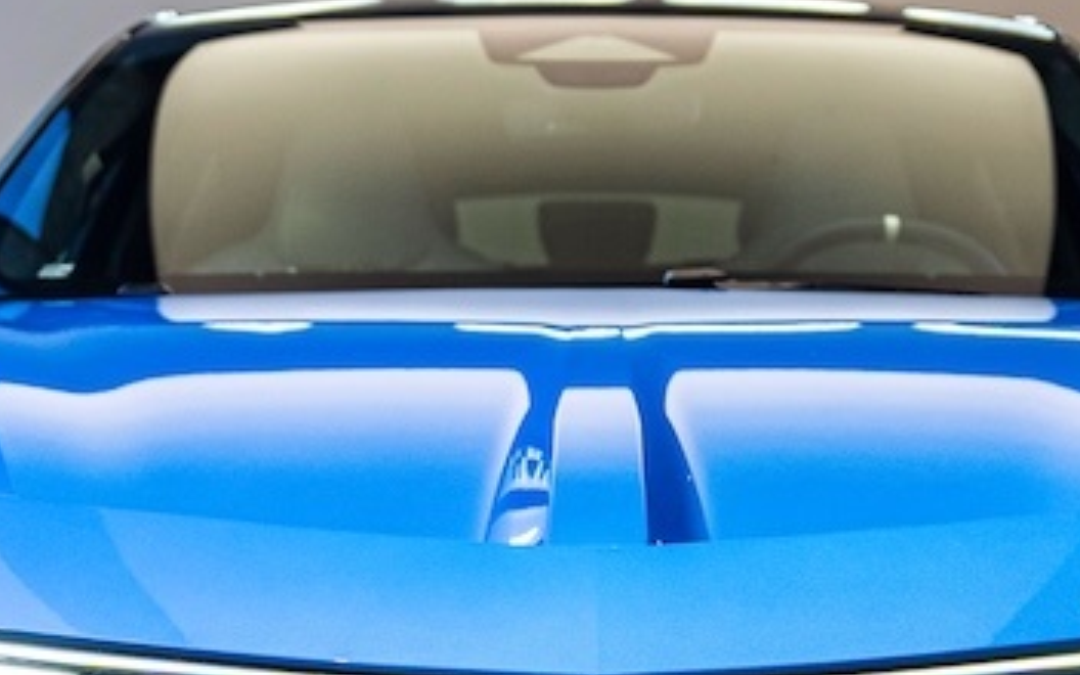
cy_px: 546
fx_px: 3473
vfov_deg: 11.1
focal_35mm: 118
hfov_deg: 17.6
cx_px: 724
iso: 800
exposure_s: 1/100
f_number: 2.8
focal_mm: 34
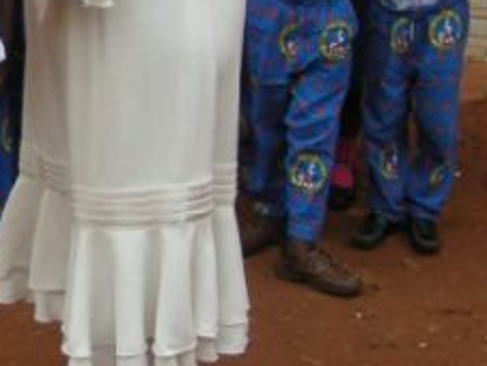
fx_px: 1577
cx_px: -176
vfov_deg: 13.0
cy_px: -56
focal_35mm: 112
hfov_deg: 16.4
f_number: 4
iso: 50
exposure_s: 1/203
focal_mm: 6.3
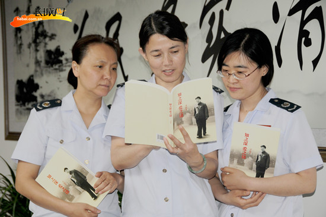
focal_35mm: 90
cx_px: 163
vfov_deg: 15.1
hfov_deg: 22.7
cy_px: 108
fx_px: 814
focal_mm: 60
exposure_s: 1/60
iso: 200
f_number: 4.8
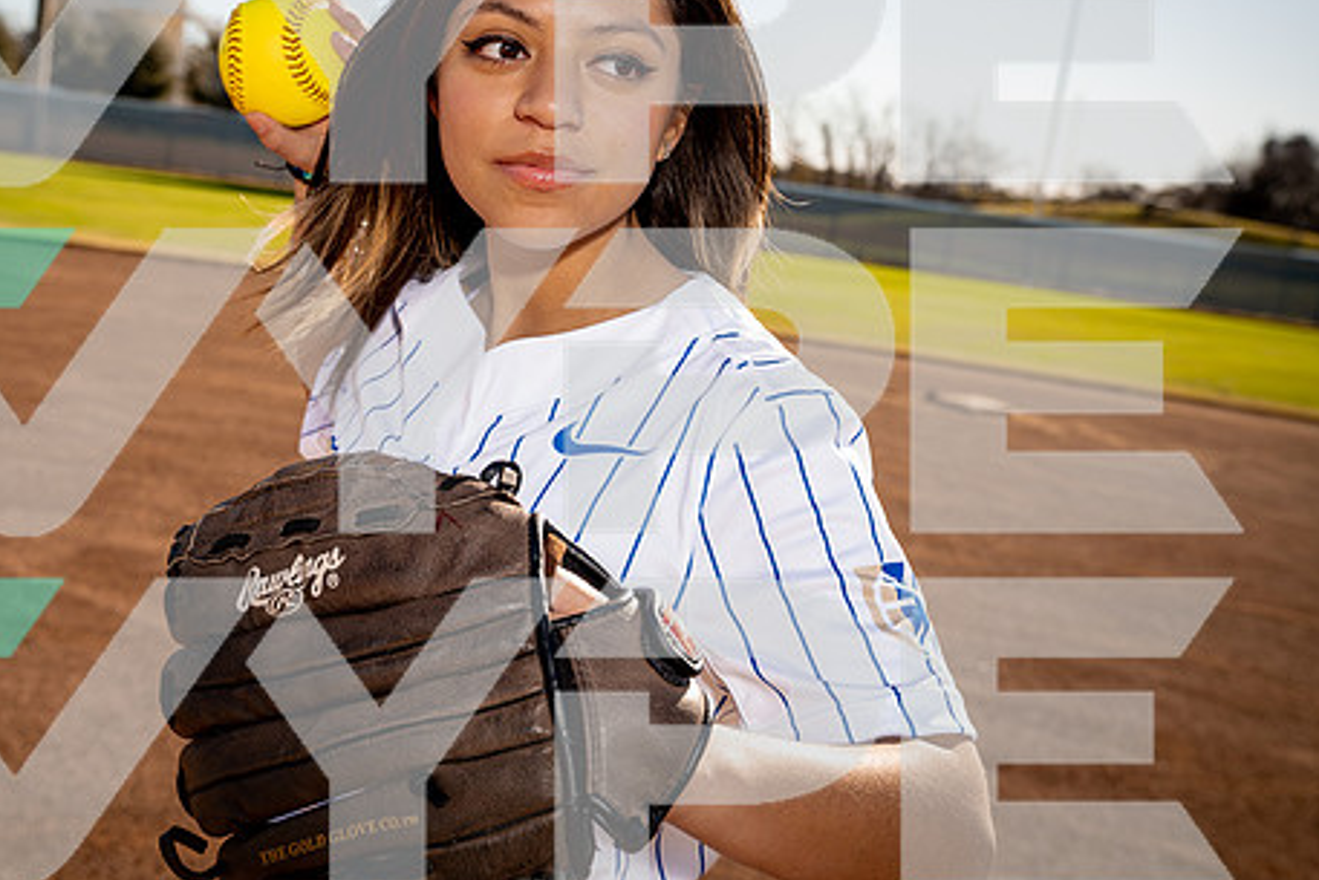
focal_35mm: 47
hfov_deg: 41.6
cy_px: 382
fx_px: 1722
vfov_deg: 28.6
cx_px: 508
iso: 100
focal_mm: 37
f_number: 5.6
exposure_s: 1/250
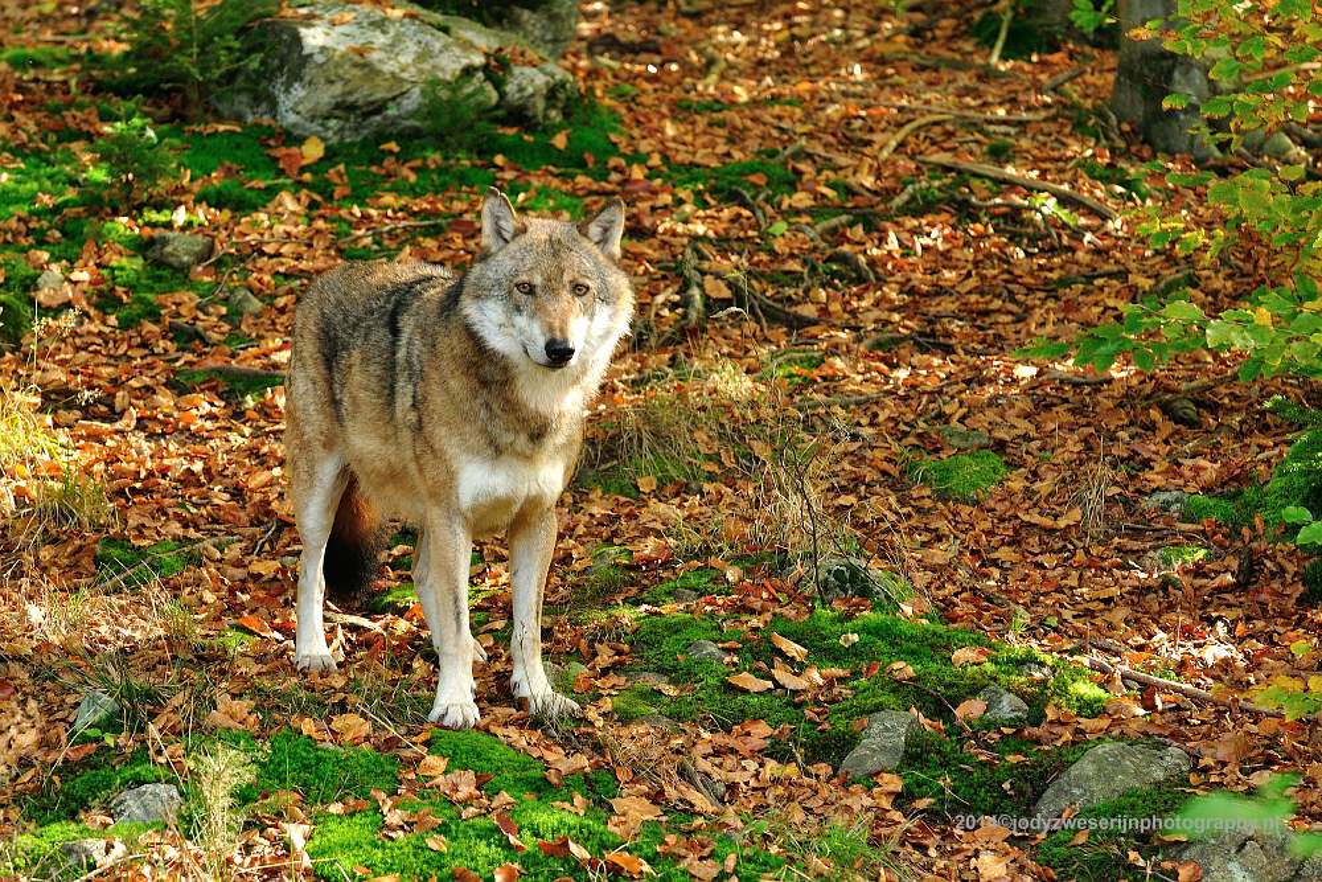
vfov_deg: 6.8
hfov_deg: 10.2
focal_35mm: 202
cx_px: 661
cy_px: 441
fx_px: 7437
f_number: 4
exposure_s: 1/125
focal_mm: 135
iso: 320
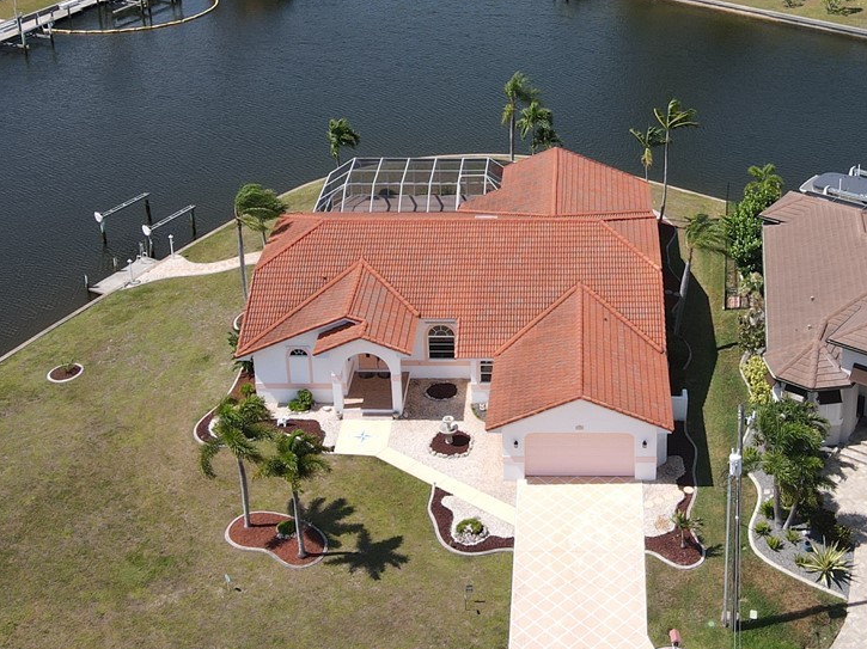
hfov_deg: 35.9
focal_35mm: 53
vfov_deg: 26.8
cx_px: 572
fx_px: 1327
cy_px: 103
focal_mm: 4.5
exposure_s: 1/725
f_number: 2.8
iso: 100
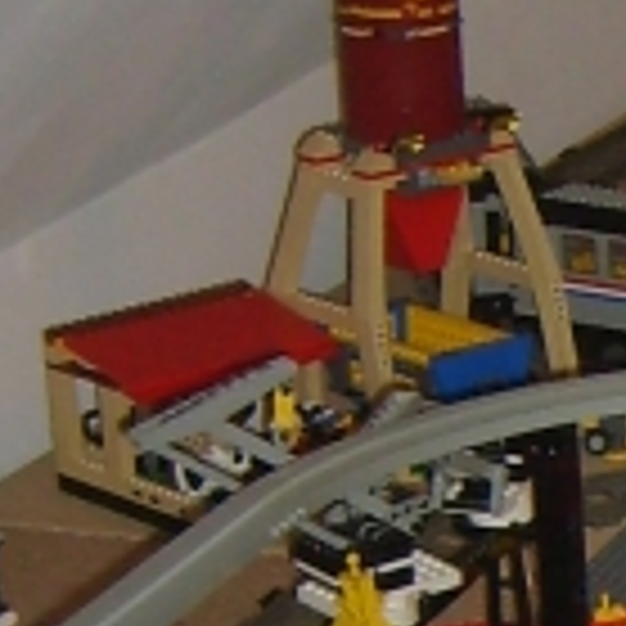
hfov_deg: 7.1
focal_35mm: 238
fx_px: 4869
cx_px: 1311
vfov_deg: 7.2
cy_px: 971
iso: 100
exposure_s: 1/45
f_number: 2.8
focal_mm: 5.8
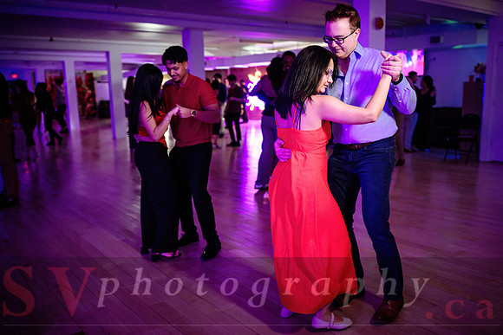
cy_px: 175
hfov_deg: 59.2
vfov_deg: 41.5
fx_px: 443
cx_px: 261
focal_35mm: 32
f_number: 2
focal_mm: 28
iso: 2000
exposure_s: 1/160
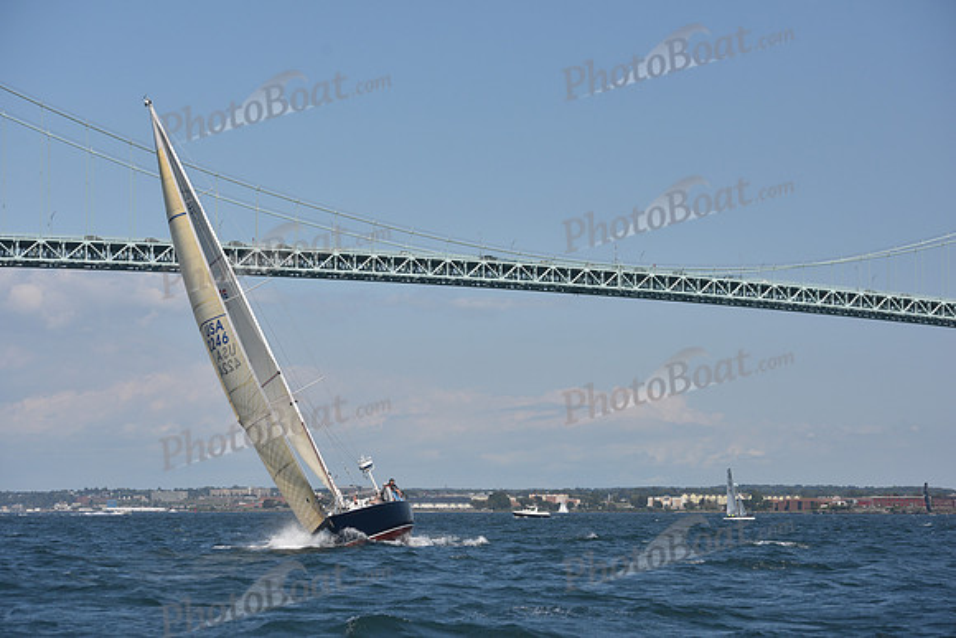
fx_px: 2523
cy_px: 319
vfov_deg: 14.4
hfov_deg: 21.5
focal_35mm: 95
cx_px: 478
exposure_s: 1/1250
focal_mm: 95
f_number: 5.6
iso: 250
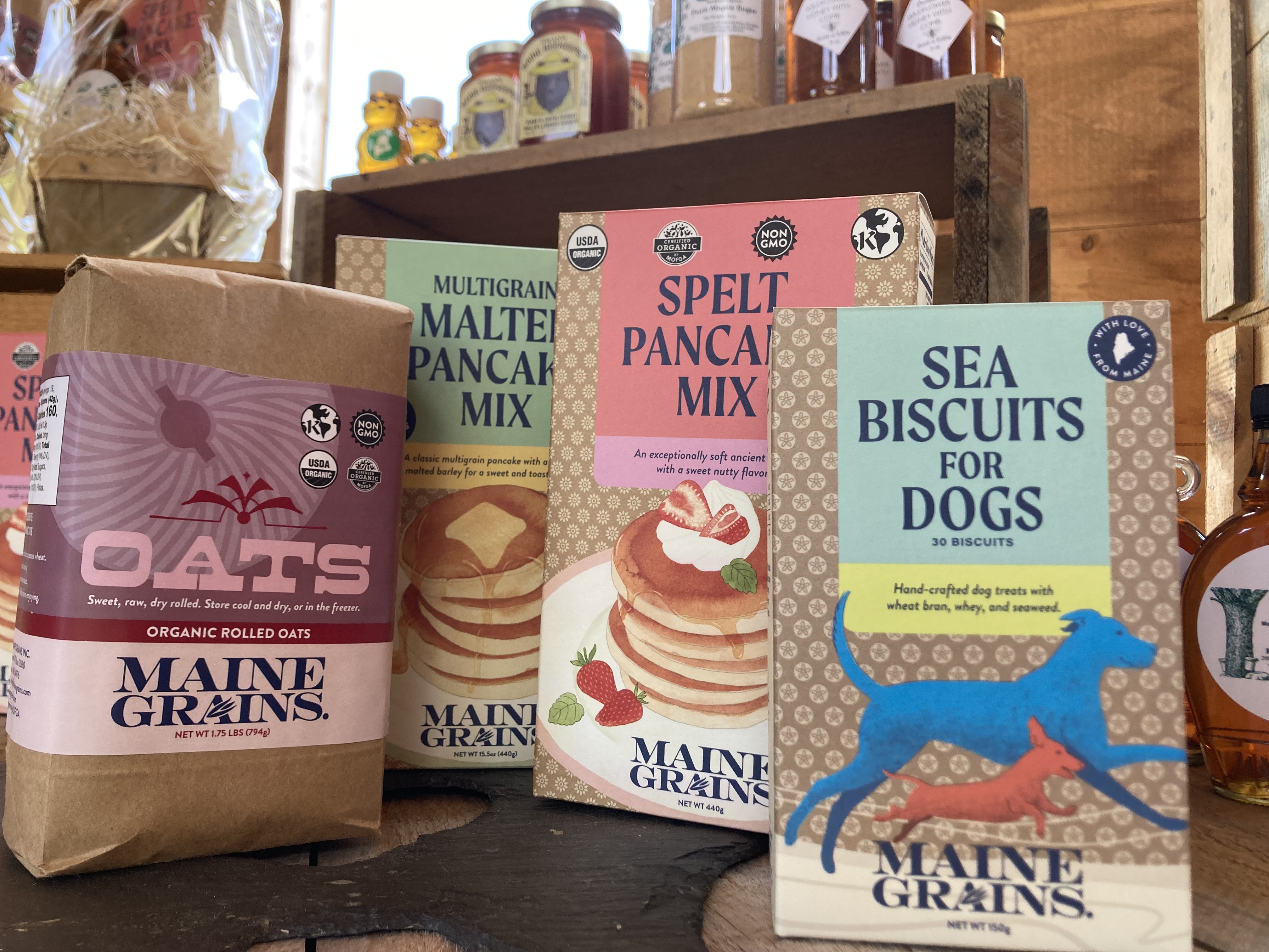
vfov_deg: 49.7
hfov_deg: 63.4
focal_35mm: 28
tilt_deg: +4.6
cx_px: 634
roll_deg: -0.9
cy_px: 476
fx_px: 1026
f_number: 1.8
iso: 40
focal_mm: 3.99
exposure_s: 1/121
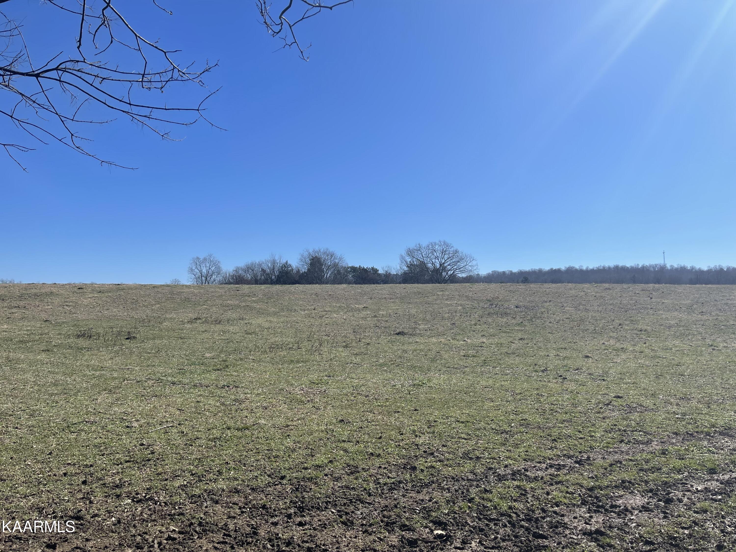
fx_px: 553
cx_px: 368
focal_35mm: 26
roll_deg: -0.3
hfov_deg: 67.3
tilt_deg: +4.0
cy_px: 276
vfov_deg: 53.1
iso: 32
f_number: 1.6
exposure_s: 1/4717
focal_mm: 5.1
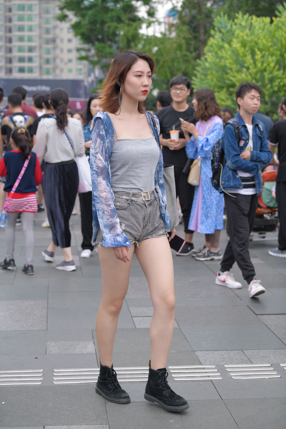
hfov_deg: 19.5
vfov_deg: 28.8
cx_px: 143
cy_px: 214
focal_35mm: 70
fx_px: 834
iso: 640
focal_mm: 70
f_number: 4
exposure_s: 1/640
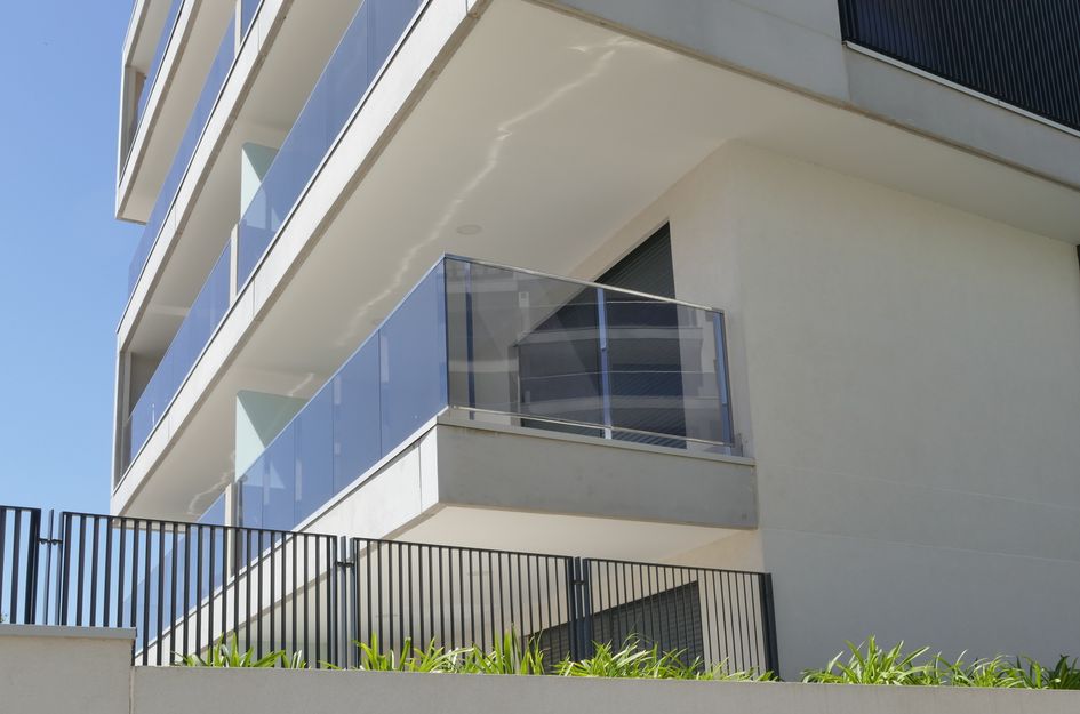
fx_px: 1526
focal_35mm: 51
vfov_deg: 26.3
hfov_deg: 39.0
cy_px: 357
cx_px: 540
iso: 125
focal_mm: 18.44
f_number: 8
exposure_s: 1/320
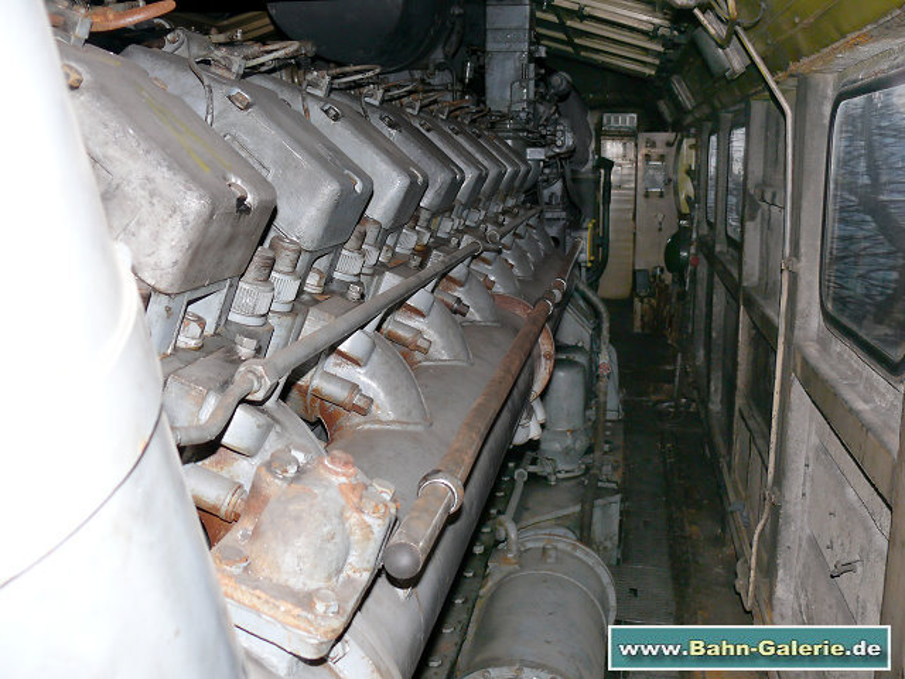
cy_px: 340
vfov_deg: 40.7
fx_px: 915
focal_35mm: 35
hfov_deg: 52.6
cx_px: 452
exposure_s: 1/30
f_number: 2.8
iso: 100
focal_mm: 7.4
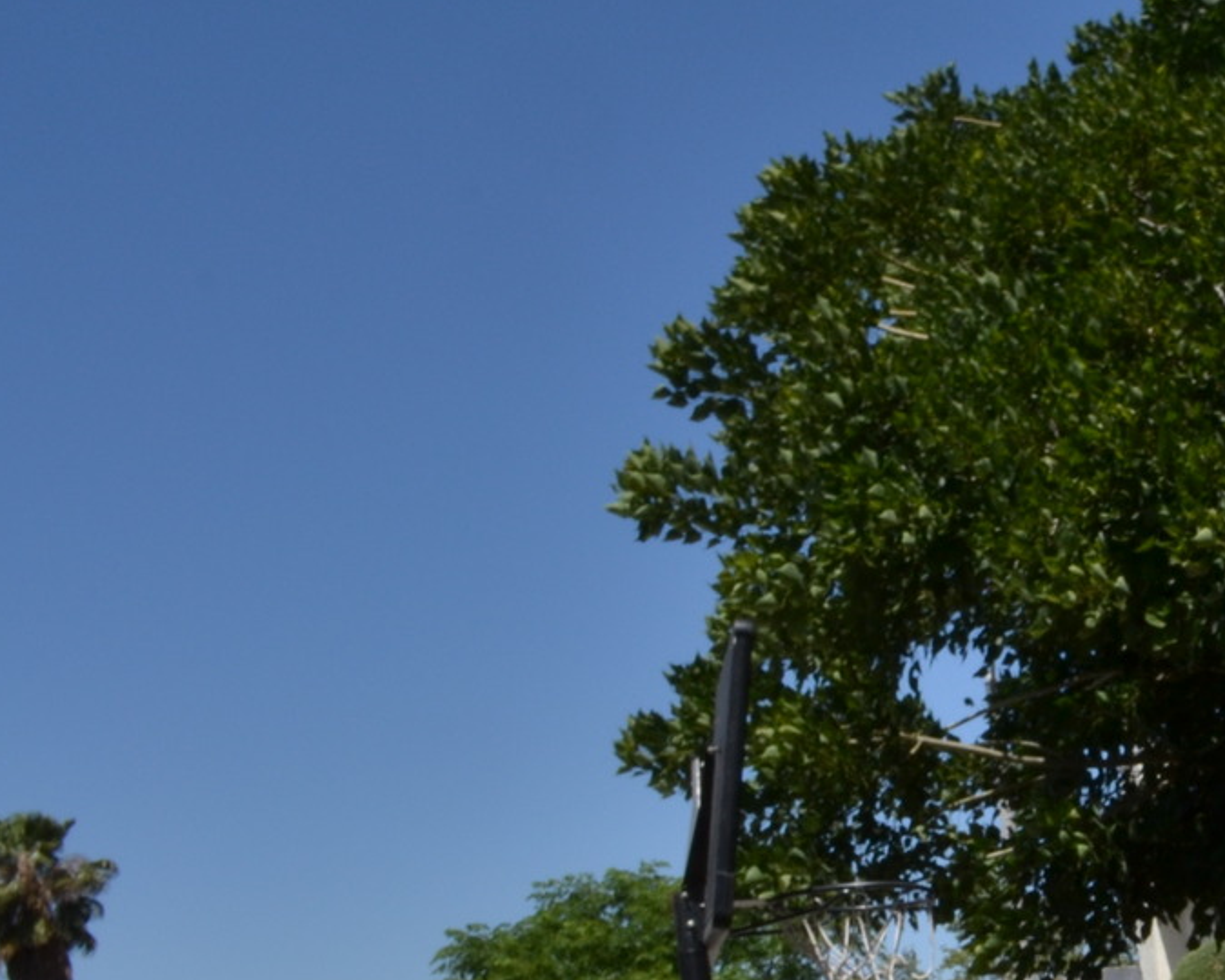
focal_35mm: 77
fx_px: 2791
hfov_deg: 21.1
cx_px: 1809
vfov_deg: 18.6
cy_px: 1235
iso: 100
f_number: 22
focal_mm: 18
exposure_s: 1/60
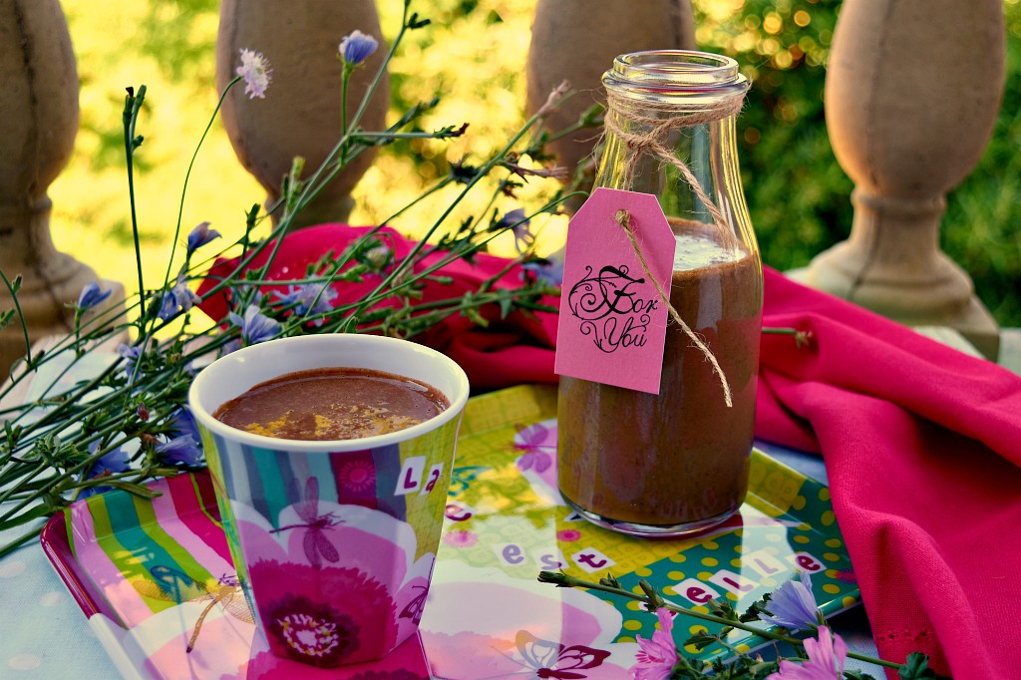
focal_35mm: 46
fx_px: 1318
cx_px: 510
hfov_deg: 42.3
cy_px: 340
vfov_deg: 28.9
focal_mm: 31
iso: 100
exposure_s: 1/80
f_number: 5
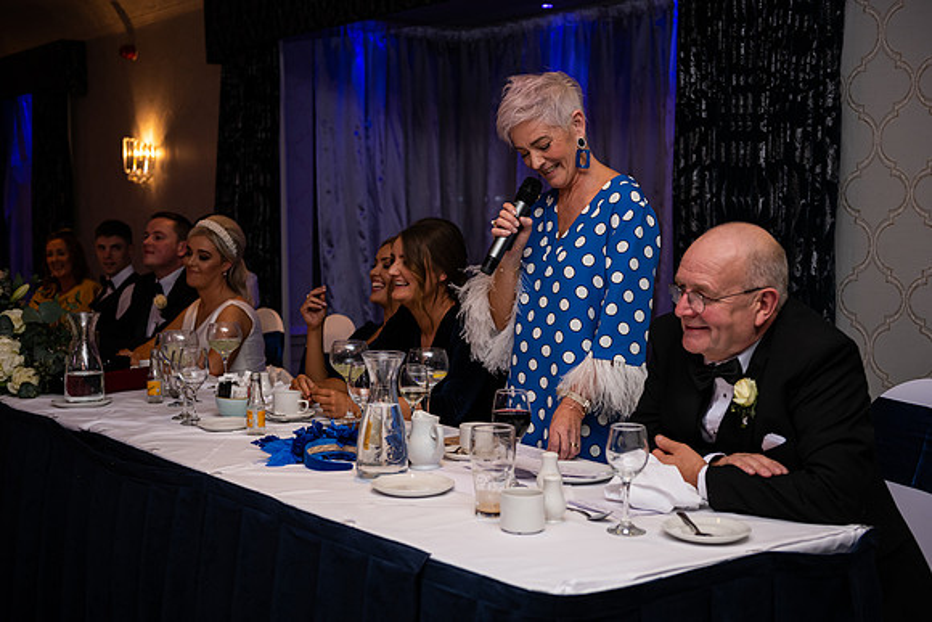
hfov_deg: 41.1
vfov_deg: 28.1
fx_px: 1243
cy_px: 311
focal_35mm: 48
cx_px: 466
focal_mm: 48
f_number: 3.5
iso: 640
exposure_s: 1/160
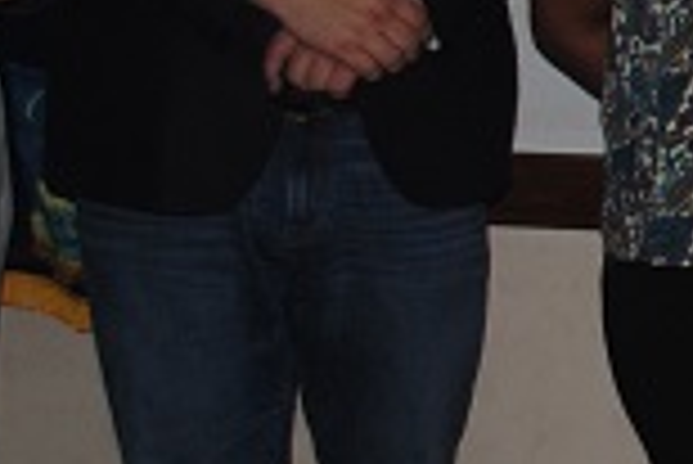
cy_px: -2
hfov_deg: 11.0
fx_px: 3198
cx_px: 1465
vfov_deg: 8.2
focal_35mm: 166
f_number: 4
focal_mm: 22
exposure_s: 1/60
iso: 200
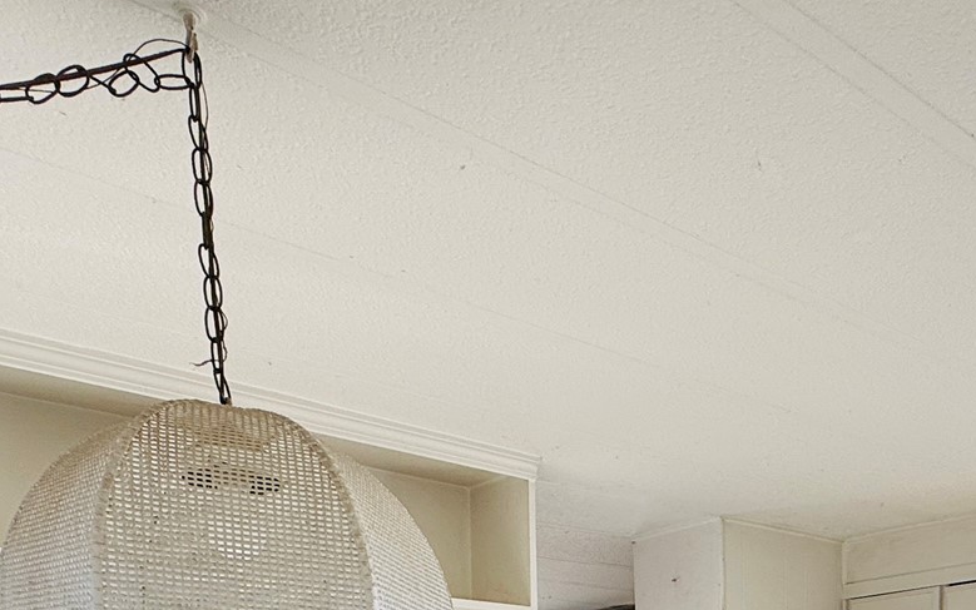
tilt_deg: -9.1
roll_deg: +1.7
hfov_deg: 48.9
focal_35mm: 39
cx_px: 700
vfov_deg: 24.7
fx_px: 1037
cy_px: 933
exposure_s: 1/162
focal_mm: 2.22
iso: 64
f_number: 2.2
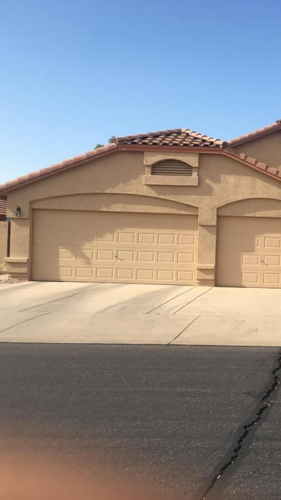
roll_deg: -1.8
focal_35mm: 43
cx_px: 311
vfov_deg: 47.4
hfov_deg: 25.6
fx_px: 570
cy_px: 249
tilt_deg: -1.1
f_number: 2.2
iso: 25
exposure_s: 1/1068
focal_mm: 4.15
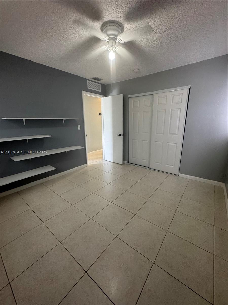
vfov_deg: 102.1
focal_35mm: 14
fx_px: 123
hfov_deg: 85.7
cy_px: 152
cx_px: 114
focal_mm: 2.22
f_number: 2.2
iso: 250
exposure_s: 1/120
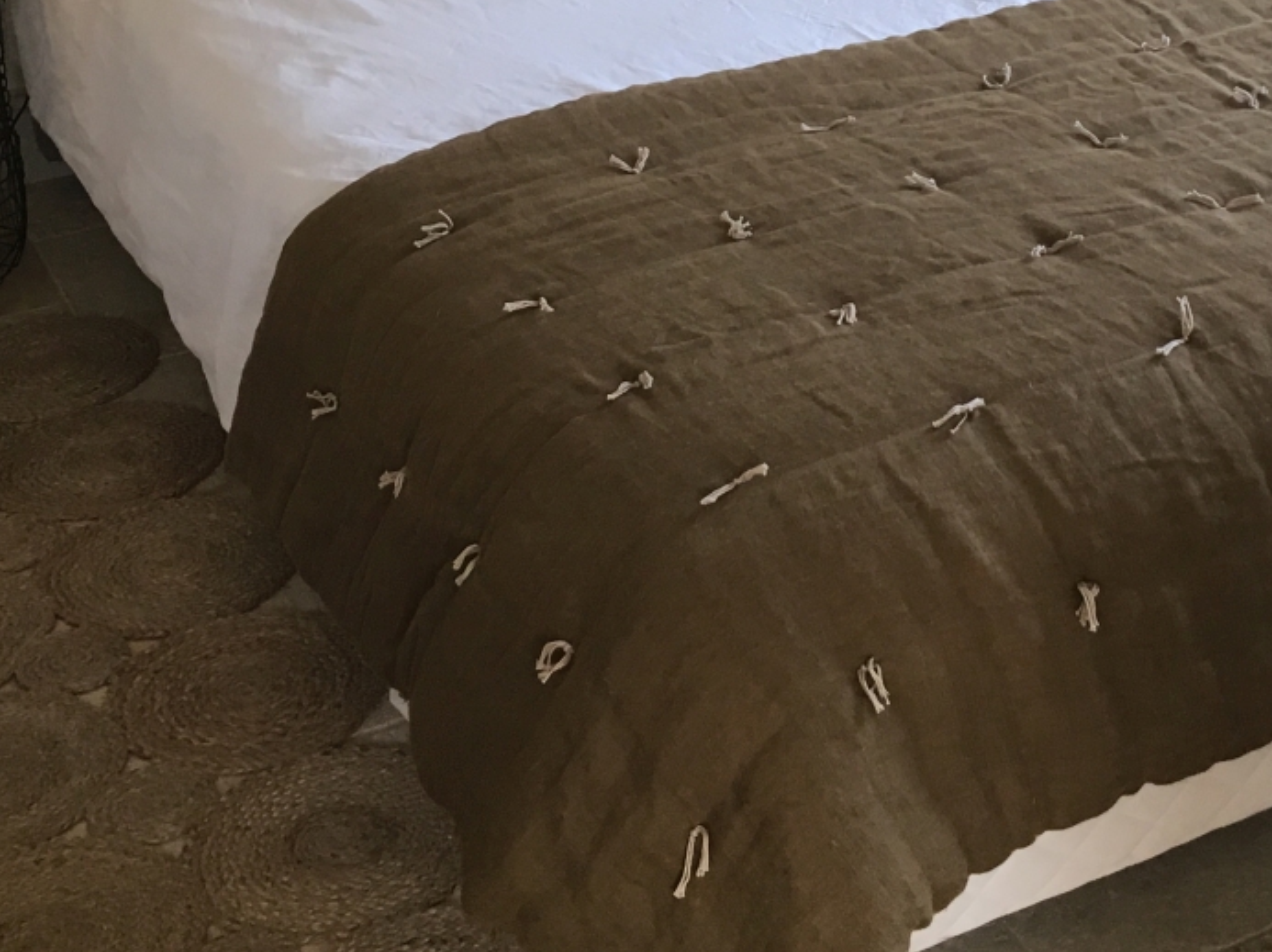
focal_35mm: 67
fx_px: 2461
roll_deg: -0.5
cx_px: 881
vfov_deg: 21.1
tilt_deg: -19.1
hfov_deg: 28.7
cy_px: -22
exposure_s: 1/33
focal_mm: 4.15
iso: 50
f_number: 2.2
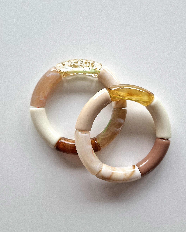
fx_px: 165
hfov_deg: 58.8
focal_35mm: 24
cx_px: 93
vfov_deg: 70.3
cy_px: 112
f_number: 1.8
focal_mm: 6.4
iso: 50
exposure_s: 1/100
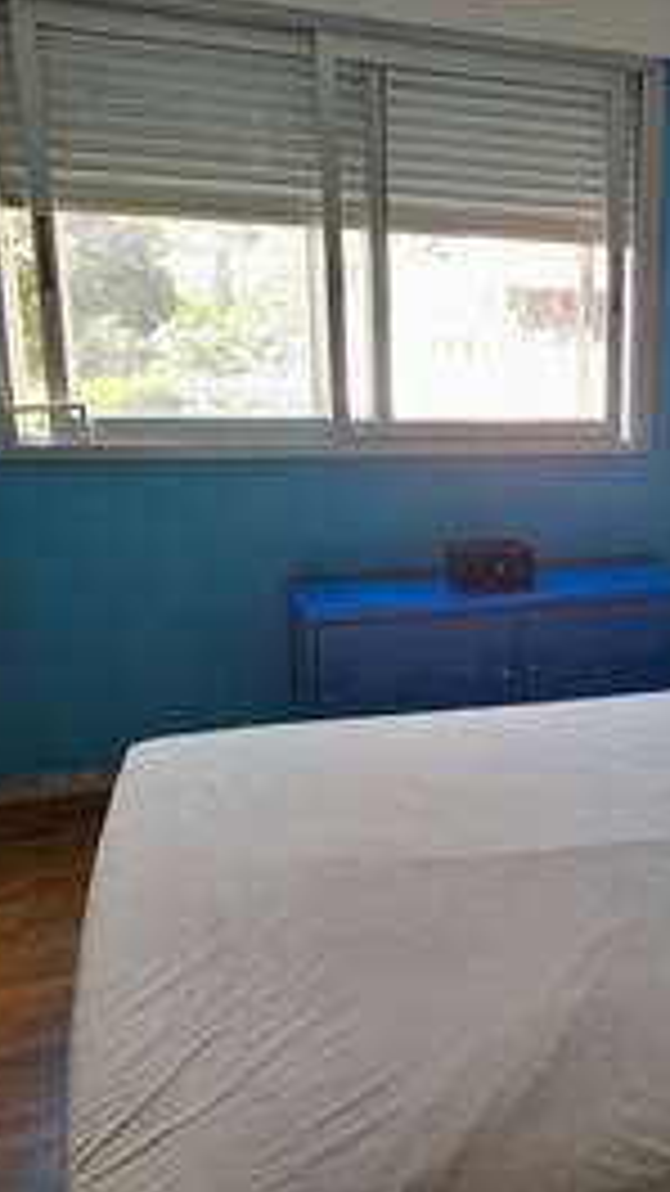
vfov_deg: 54.0
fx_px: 1169
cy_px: 589
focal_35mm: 37
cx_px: 737
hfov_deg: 28.9
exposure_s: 1/50
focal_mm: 4.6
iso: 100
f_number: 2
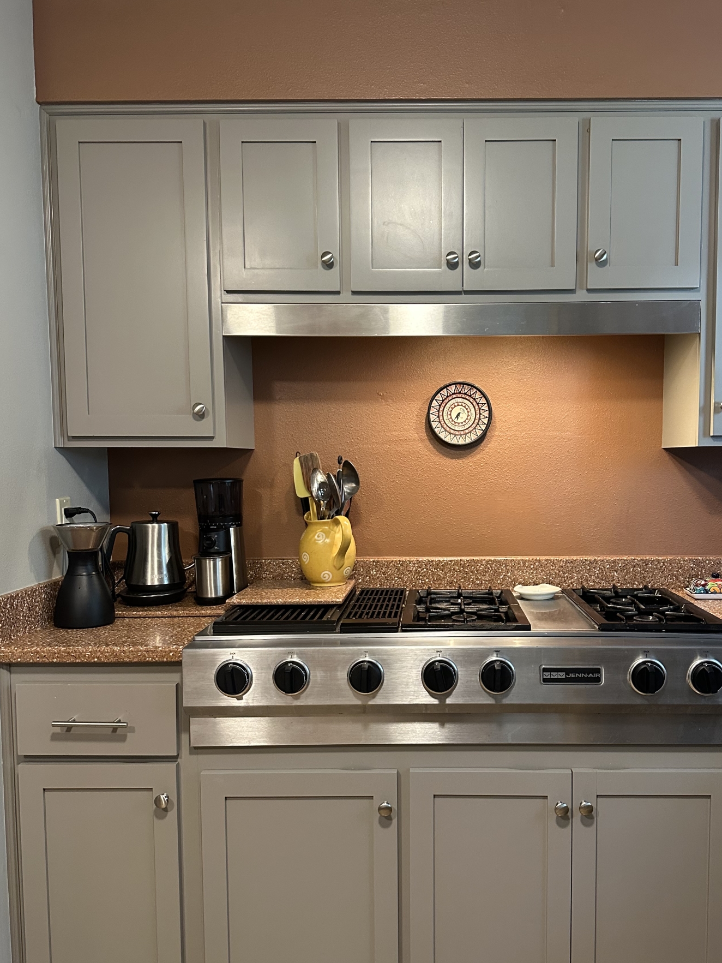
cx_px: 431
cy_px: 514
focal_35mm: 29
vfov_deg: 61.6
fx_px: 806
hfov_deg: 48.0
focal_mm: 6.86
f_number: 1.78
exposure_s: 1/60
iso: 500
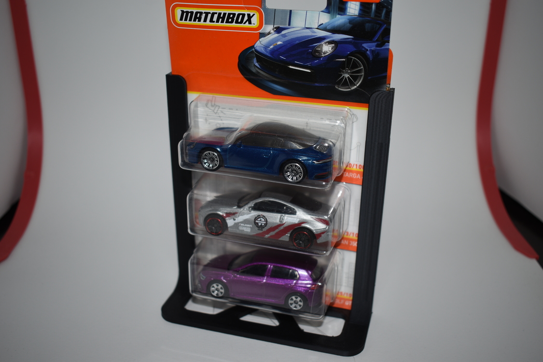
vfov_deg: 35.5
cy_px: 181
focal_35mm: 38
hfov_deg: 51.3
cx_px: 272
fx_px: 566
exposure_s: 1/60
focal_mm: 25
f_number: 4
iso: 100
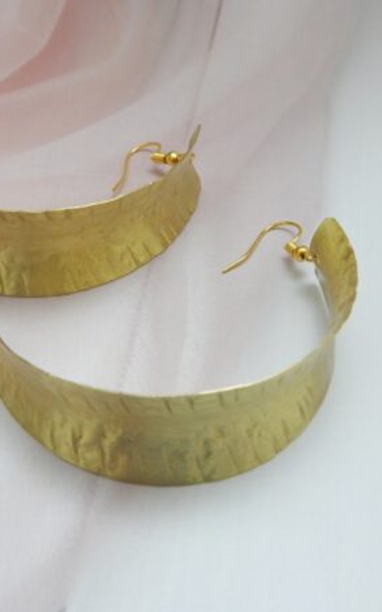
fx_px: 899
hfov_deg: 23.9
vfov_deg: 37.5
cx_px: 134
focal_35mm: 54
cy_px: 306
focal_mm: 6.8
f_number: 3.4
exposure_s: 1/25
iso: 400
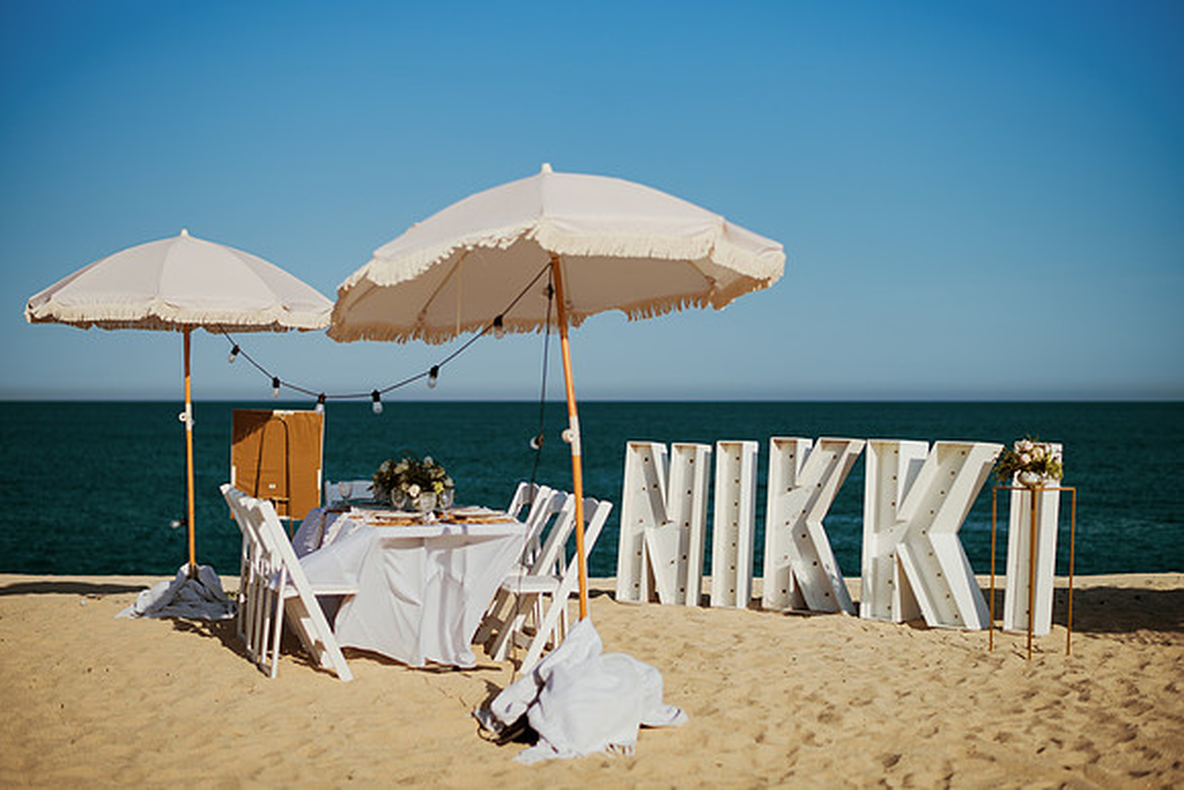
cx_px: 592
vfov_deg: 23.4
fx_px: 1908
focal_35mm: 58
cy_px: 395
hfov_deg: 34.5
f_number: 2
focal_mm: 58
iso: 50
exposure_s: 1/8000
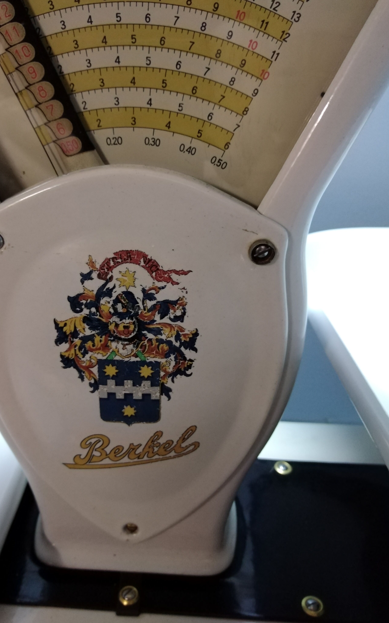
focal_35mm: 28
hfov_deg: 44.4
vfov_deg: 66.5
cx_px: 166
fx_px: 475
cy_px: 315
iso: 509
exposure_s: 1/25
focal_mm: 3.6
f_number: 1.8
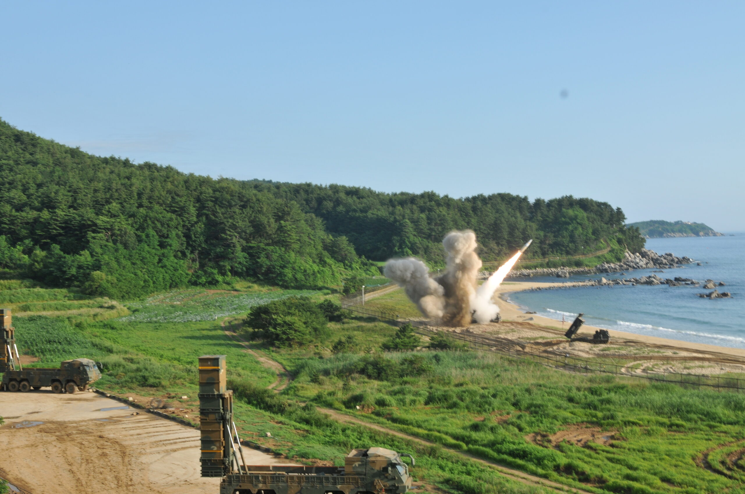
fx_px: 1085
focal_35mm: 52
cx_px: 372
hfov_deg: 37.9
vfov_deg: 25.7
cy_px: 247
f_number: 10
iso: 200
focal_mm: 35
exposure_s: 1/200
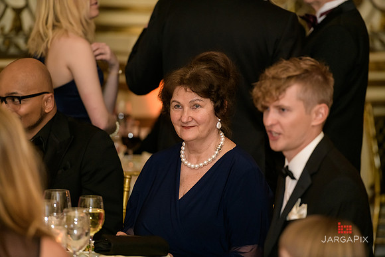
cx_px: 192
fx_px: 2139
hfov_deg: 10.3
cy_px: 128
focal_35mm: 200
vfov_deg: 6.9
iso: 1600
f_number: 3.2
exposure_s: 1/125
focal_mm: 200
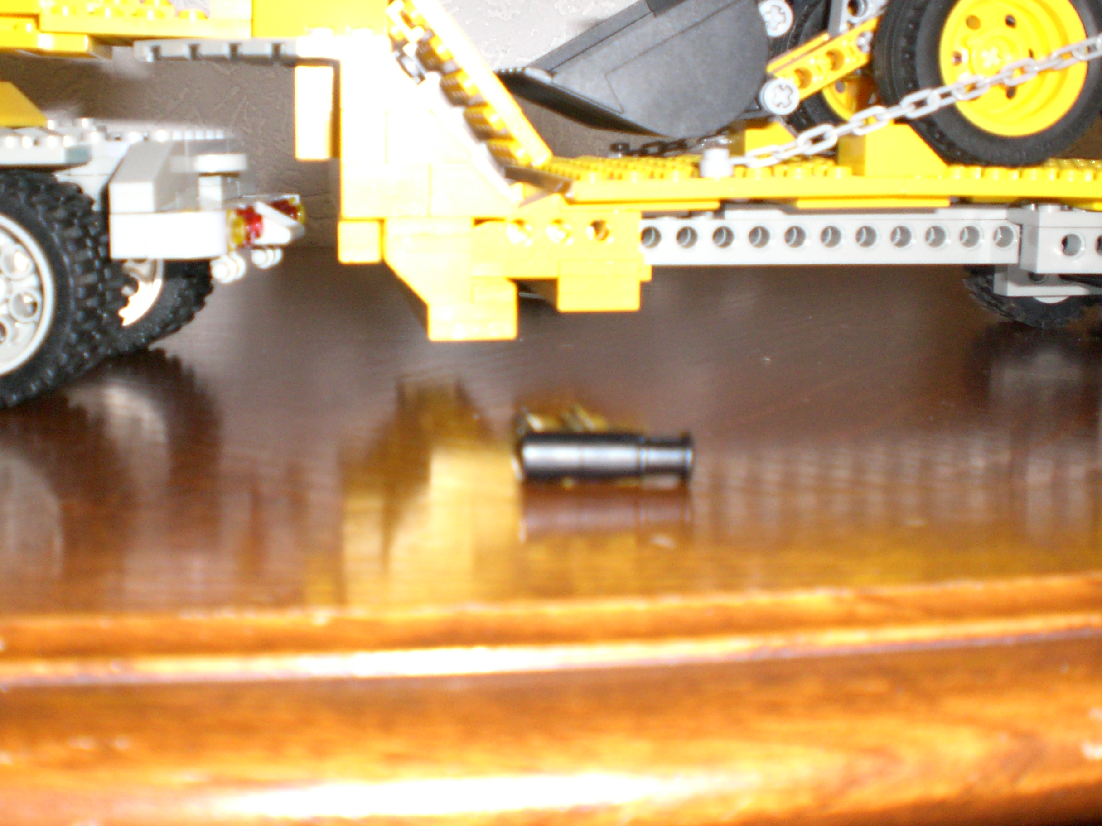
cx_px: 480
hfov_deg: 39.6
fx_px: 1528
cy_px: 335
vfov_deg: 30.2
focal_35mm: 48
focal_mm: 6.3
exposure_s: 1/60
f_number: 3.1
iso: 200
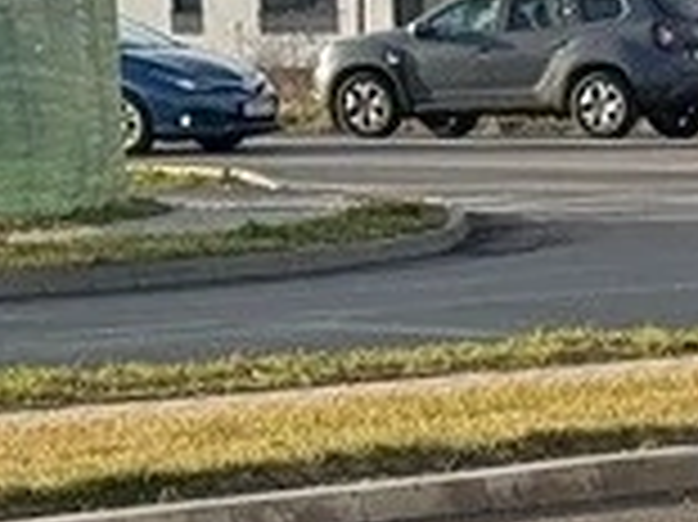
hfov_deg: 6.0
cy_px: 1044
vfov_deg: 4.7
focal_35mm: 310
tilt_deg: -9.6
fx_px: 6246
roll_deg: +1.4
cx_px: 1882
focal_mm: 6.76
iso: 64
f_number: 1.78
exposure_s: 1/1263
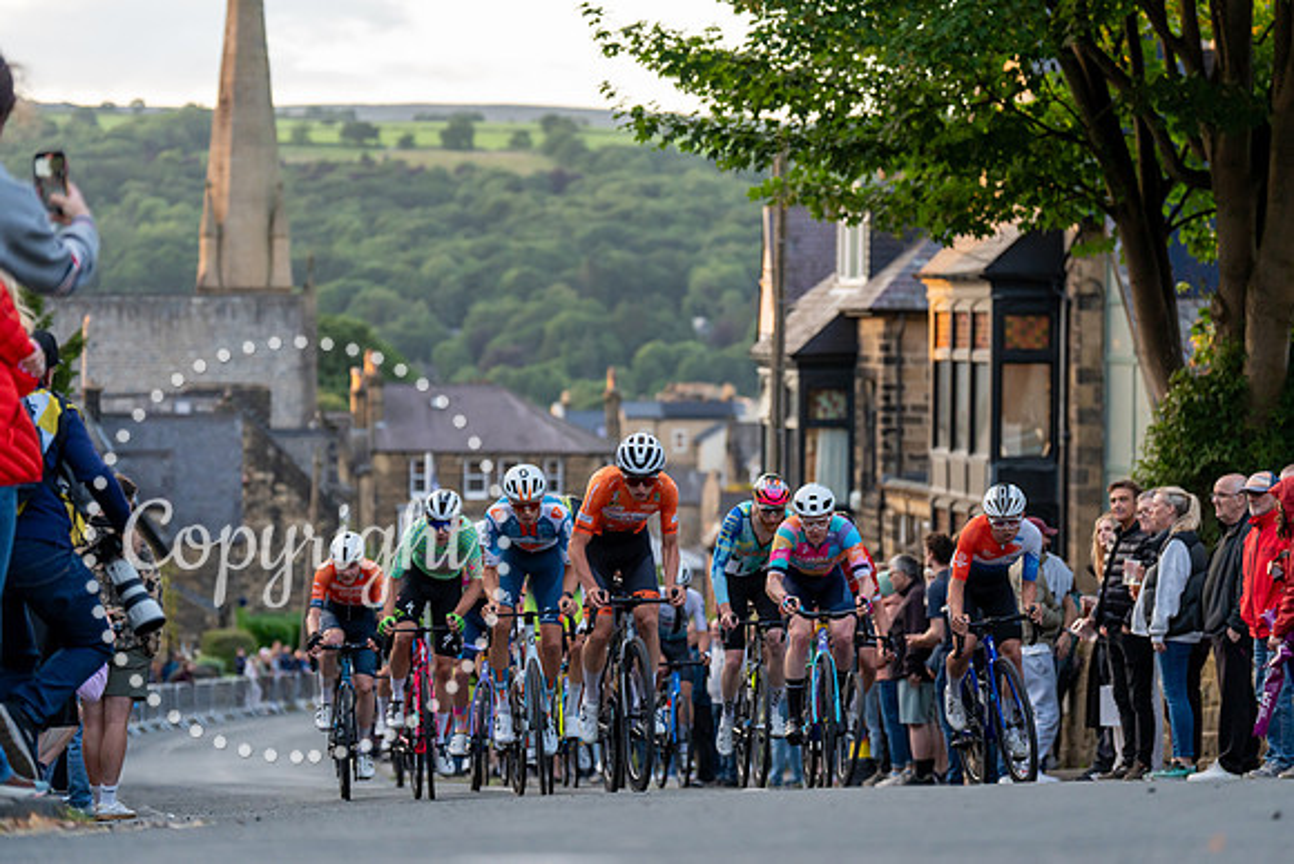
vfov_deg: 12.3
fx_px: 3991
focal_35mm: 111
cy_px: 432
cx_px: 647
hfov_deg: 18.4
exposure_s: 1/1000
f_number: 2.8
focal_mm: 111
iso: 2000
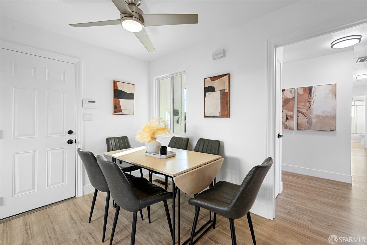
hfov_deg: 96.7
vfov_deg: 73.7
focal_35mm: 16
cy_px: 122
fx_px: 163
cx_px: 184
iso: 250
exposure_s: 1/8
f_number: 8
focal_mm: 16
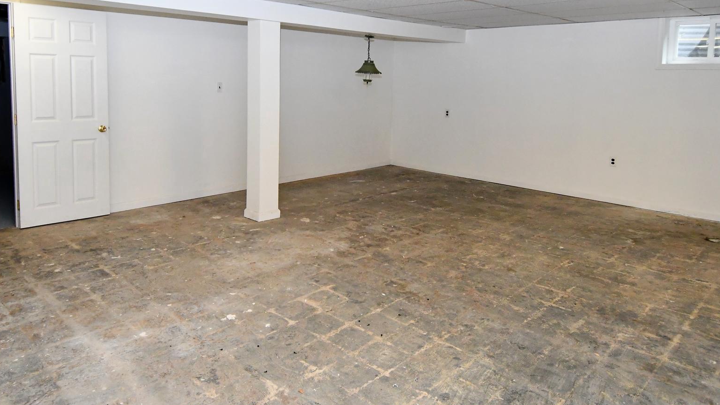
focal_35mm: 25
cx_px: 360
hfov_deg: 74.0
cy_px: 116
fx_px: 477
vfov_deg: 44.9
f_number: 4
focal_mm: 12
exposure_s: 1/125
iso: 2800
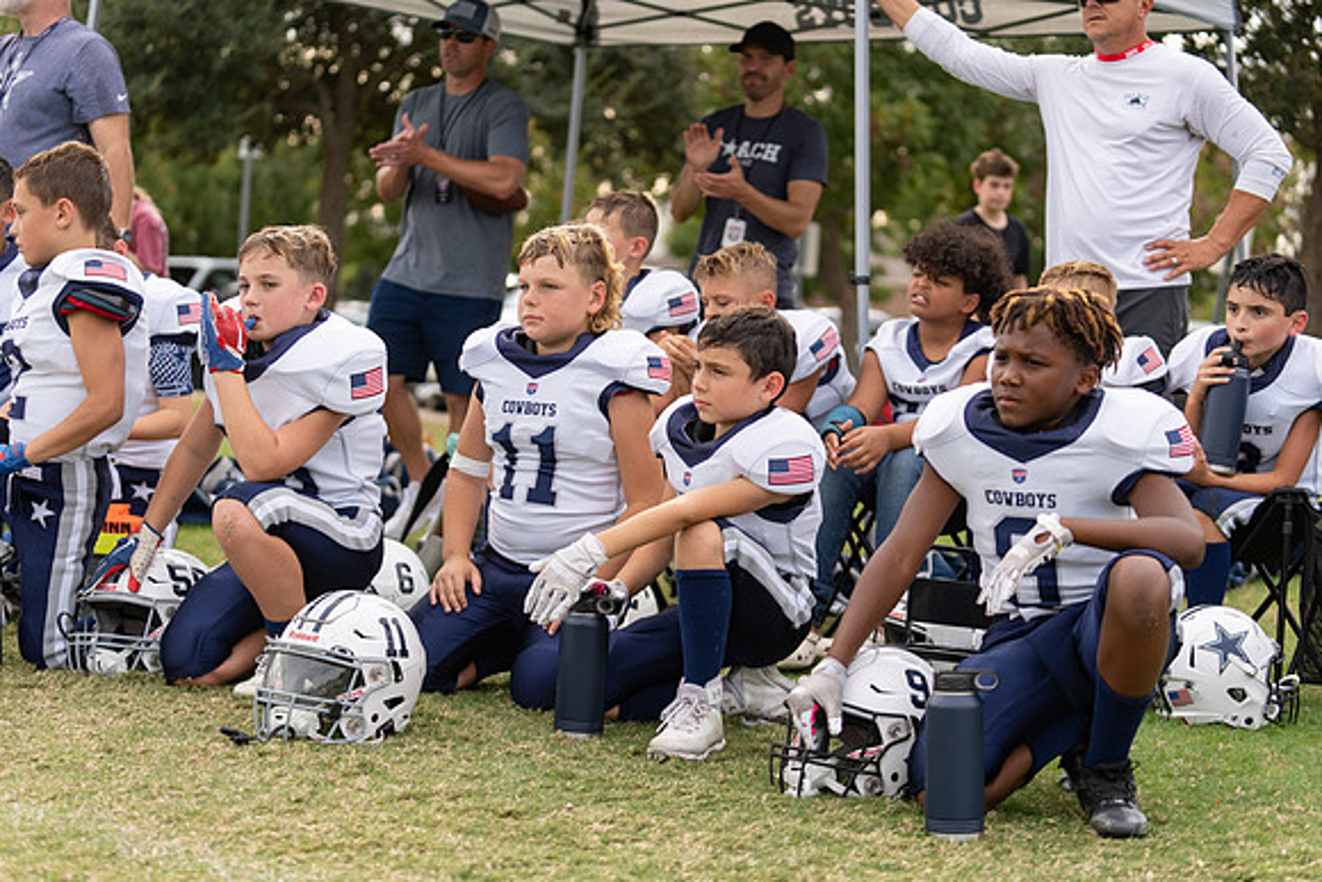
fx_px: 2571
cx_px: 661
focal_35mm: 70
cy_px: 441
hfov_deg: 28.8
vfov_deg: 19.5
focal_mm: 70
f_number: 2.8
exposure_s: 1/1250
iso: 160
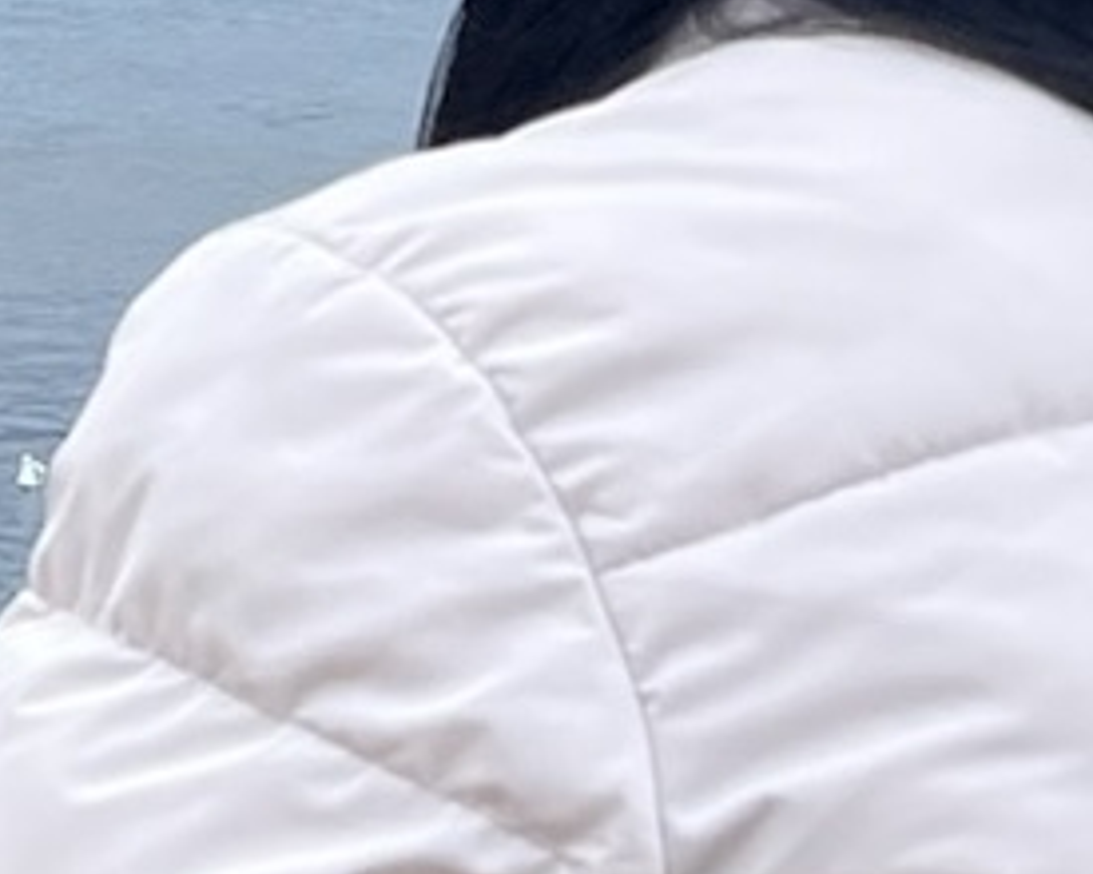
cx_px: -240
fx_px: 4335
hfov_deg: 13.9
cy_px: 695
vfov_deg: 11.5
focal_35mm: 134
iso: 50
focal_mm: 5.7
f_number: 1.5
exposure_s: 1/2208
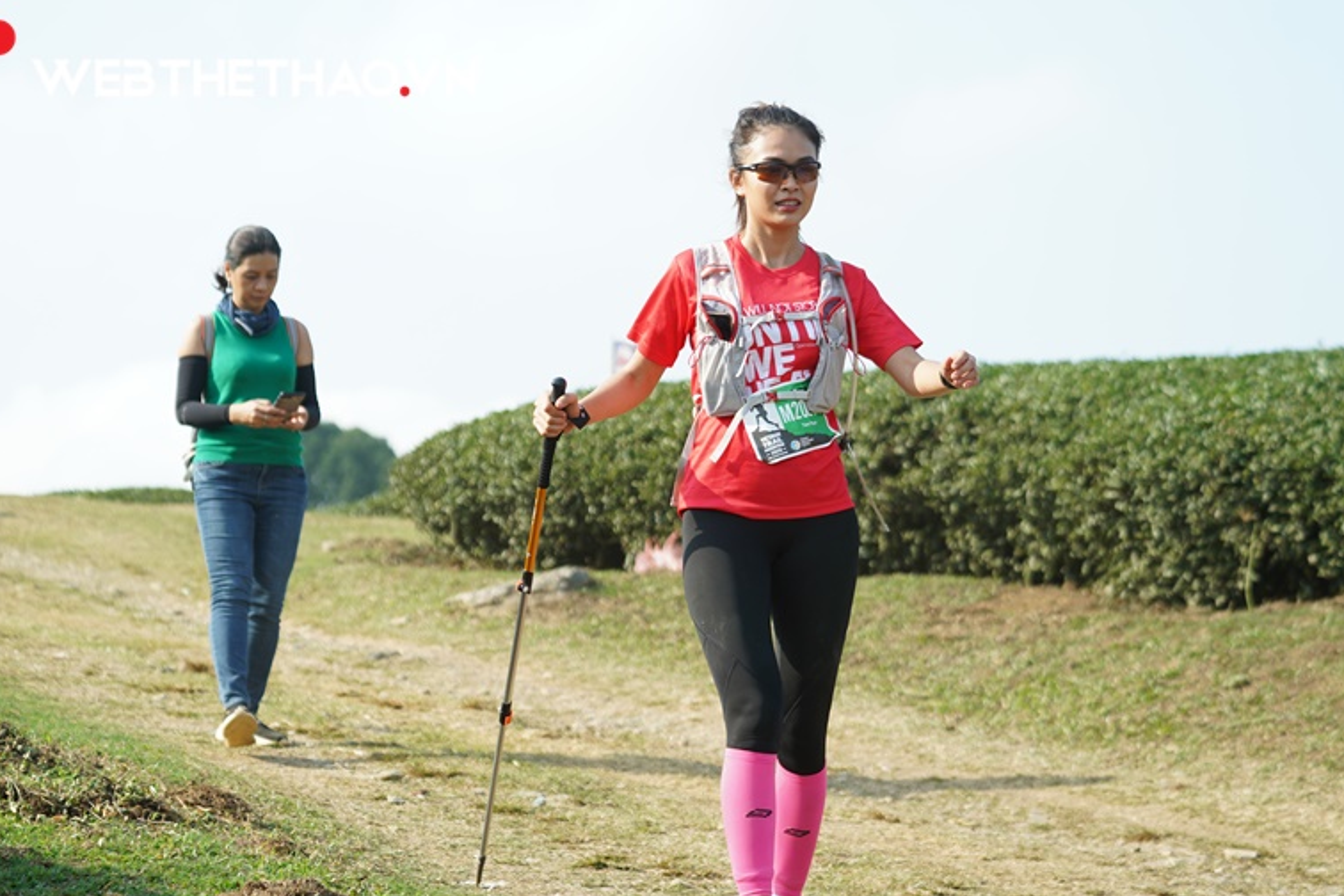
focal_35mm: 98
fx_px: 3658
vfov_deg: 14.0
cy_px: 484
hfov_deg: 20.8
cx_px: 605
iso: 160
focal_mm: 81
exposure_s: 1/800
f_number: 3.2
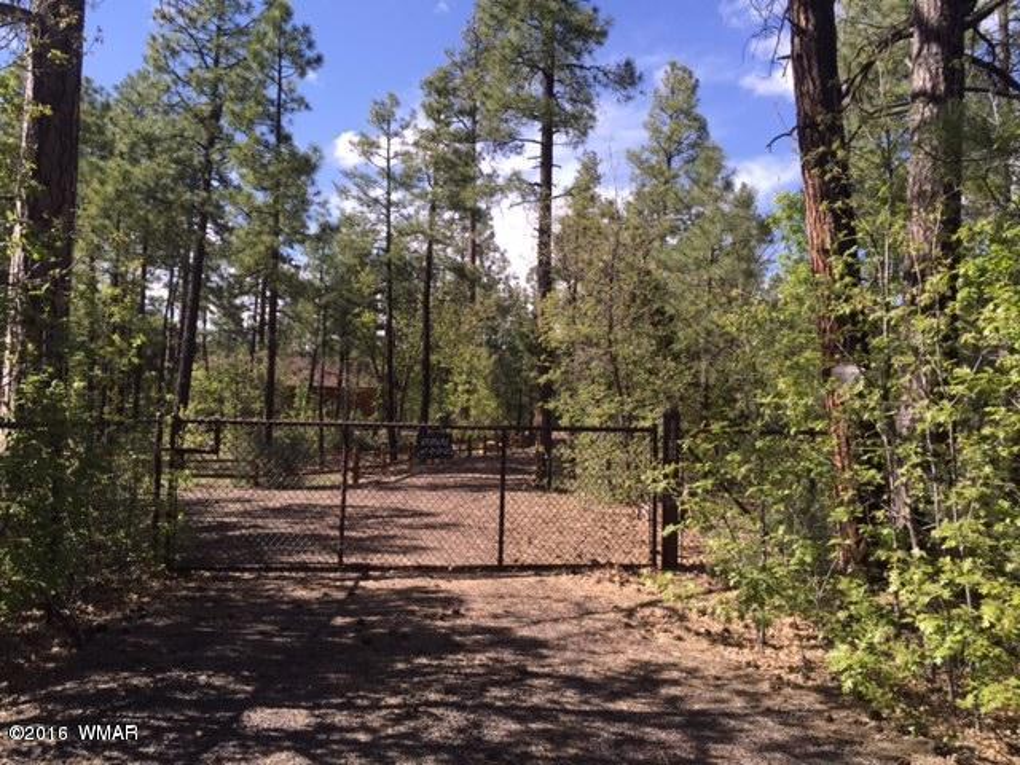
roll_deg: -1.5
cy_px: 382
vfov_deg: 48.2
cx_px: 510
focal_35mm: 29
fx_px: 855
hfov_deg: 61.7
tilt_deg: +1.5
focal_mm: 4.15
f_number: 2.2
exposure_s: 1/1041
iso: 32
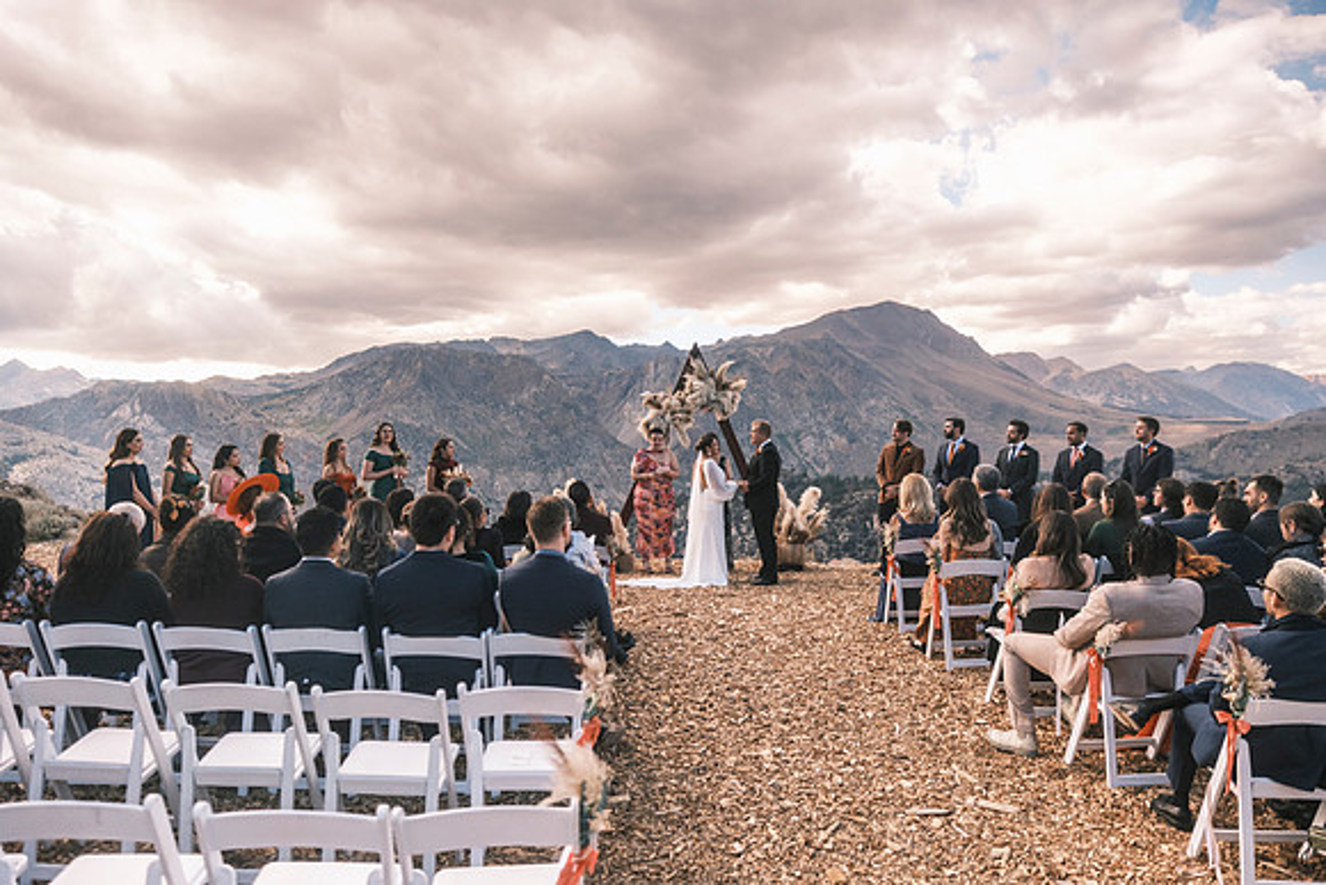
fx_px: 995
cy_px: 442
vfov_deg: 48.0
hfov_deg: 67.4
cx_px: 663
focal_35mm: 27
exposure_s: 1/7500
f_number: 1.4
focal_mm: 18
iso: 400
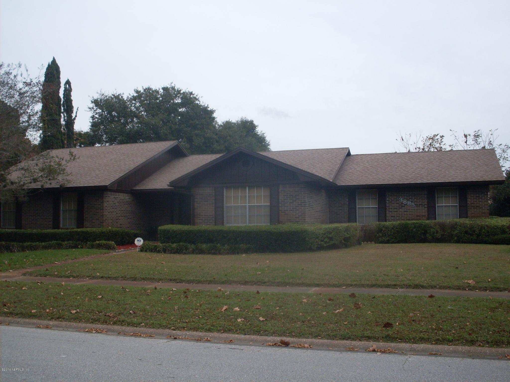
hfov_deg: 49.0
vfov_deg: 37.7
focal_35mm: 38
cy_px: 191
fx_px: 560
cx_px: 255
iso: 80
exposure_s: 1/90
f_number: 8.4
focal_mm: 6.3
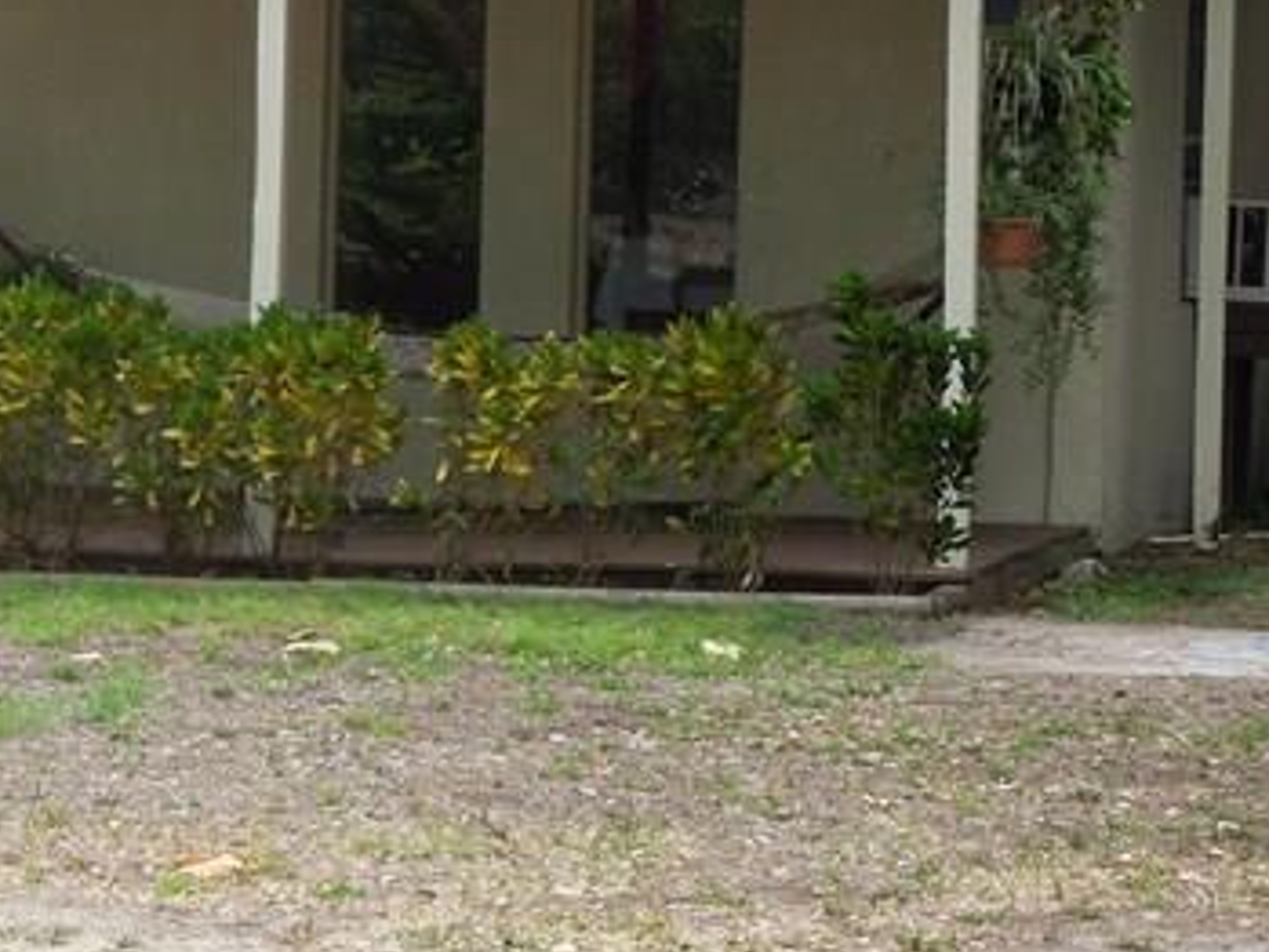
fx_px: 6564
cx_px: -91
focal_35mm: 179
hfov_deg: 10.9
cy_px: 331
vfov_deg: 8.3
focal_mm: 11
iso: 100
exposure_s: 1/160
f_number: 4.3
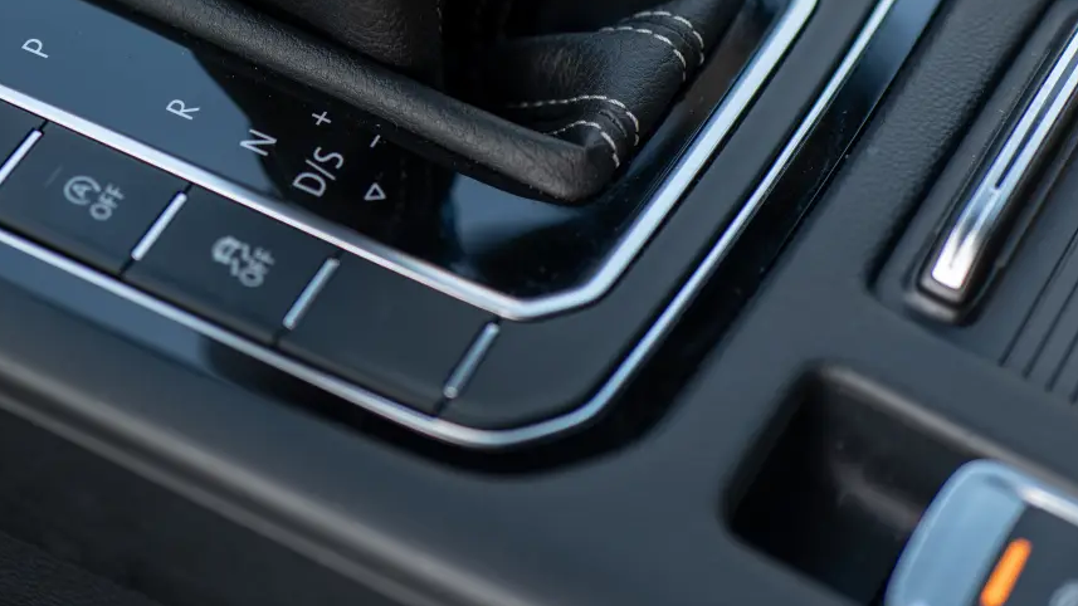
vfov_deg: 12.0
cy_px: -57
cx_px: 279
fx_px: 2830
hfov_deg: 21.4
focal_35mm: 99
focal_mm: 50
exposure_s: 1/320
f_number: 2.2
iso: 250
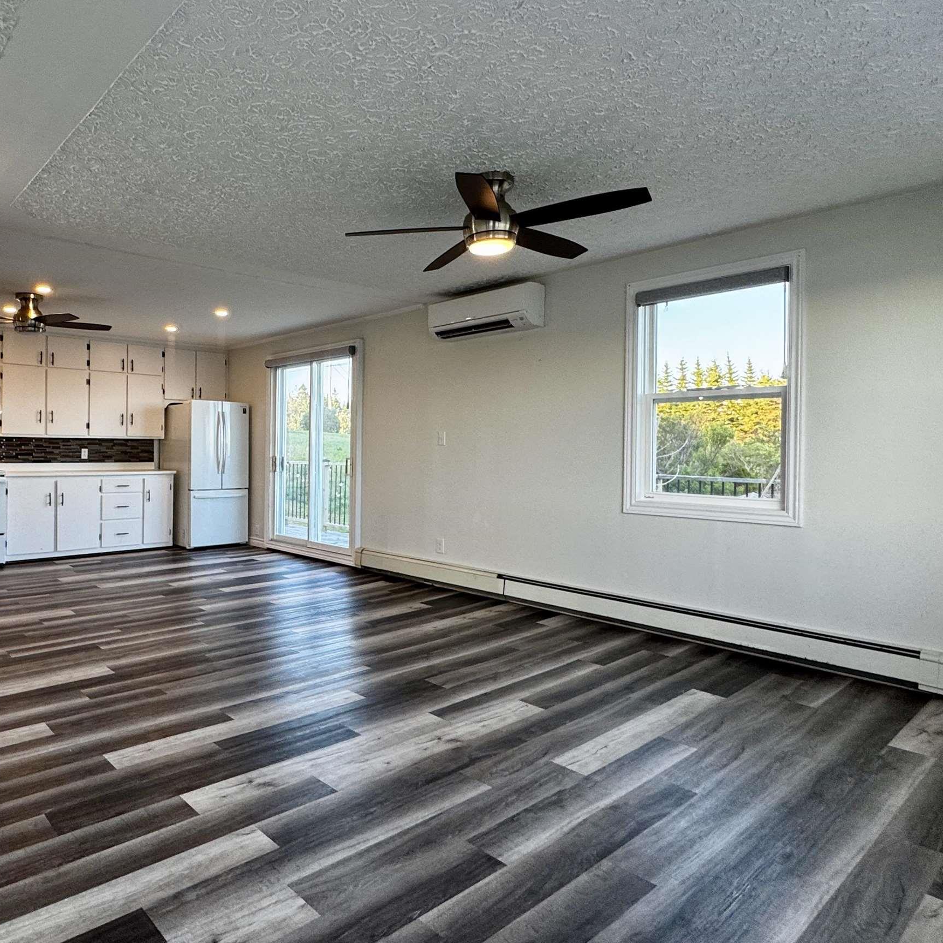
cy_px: 454
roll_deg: +0.5
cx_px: 315
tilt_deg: -0.7
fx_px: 678
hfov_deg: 67.7
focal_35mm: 22
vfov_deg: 69.6
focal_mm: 2.22
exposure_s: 1/120
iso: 125
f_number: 2.2
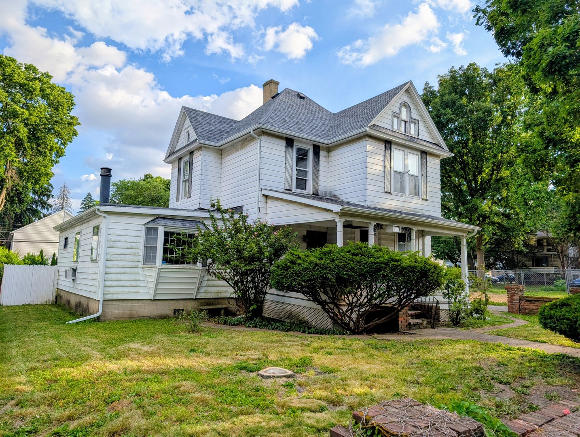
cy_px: 218
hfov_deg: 71.5
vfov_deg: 56.9
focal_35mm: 24
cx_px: 290
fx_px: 403
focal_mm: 6.9
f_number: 1.68
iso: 22
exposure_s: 1/771
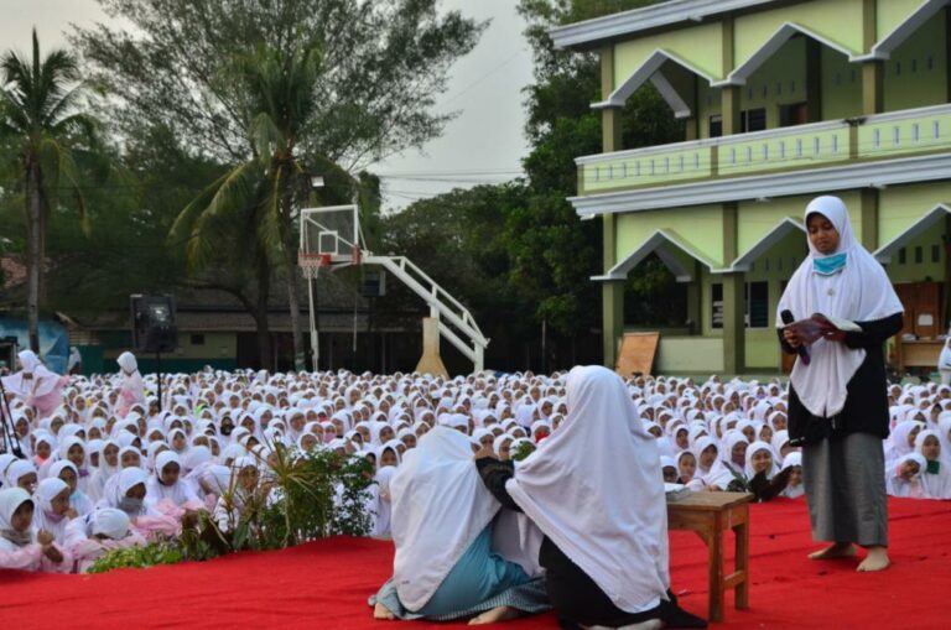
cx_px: 476
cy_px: 315
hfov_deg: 33.5
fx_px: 1582
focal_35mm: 60
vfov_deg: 22.5
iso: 640
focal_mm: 40
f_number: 5.6
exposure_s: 1/60
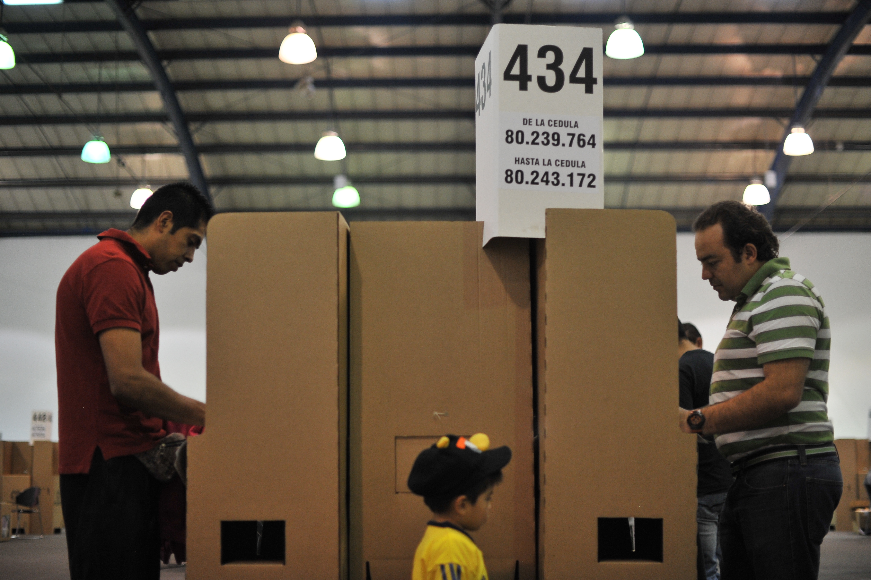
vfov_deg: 27.0
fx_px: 1209
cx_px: 436
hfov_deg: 39.6
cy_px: 290
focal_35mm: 50
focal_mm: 50
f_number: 1.8
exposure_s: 1/500
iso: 1600
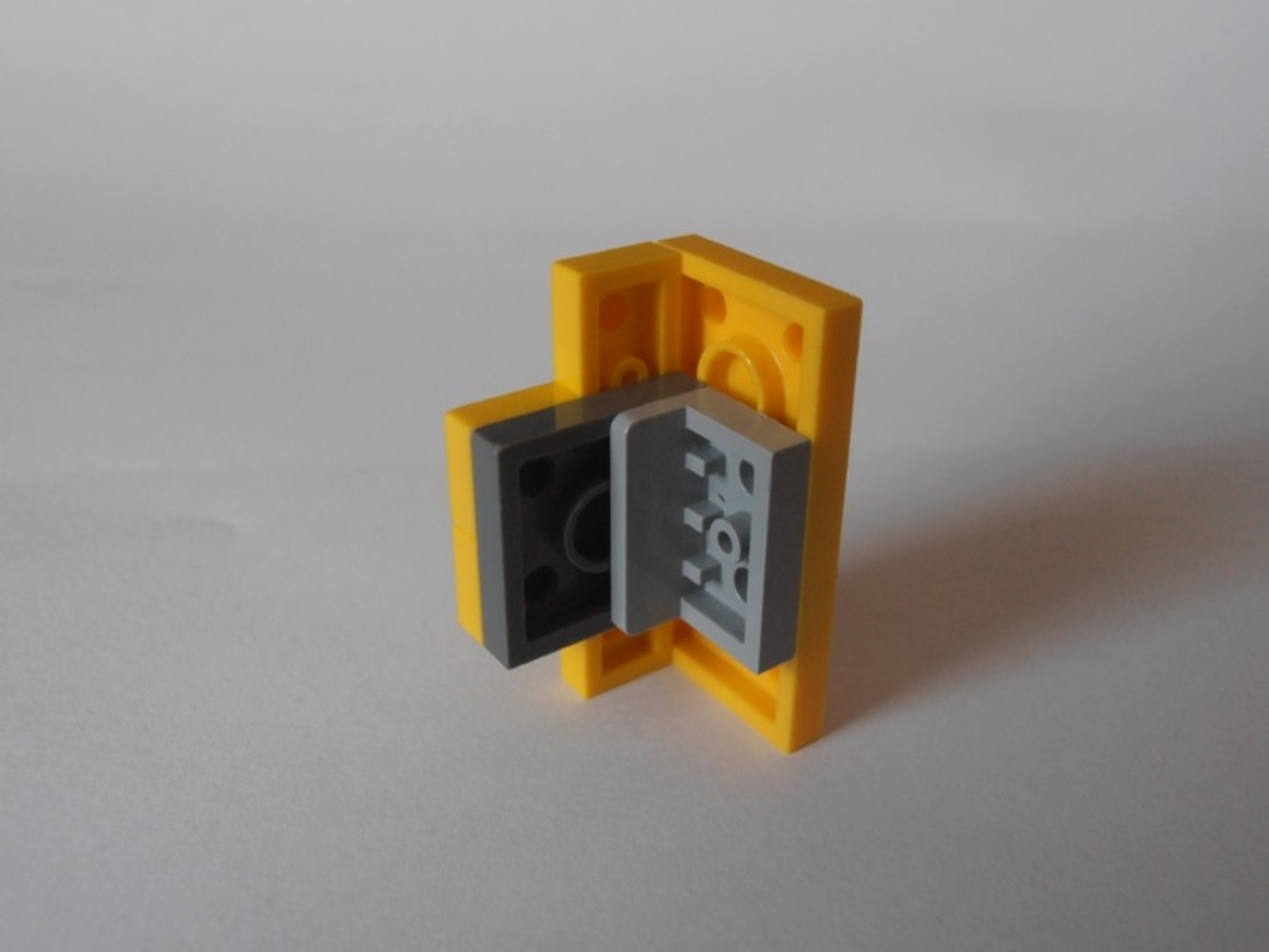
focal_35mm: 37
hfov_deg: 50.1
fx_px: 1356
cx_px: 634
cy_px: 476
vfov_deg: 38.7
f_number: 3.9
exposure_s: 1/40
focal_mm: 6.61
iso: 125
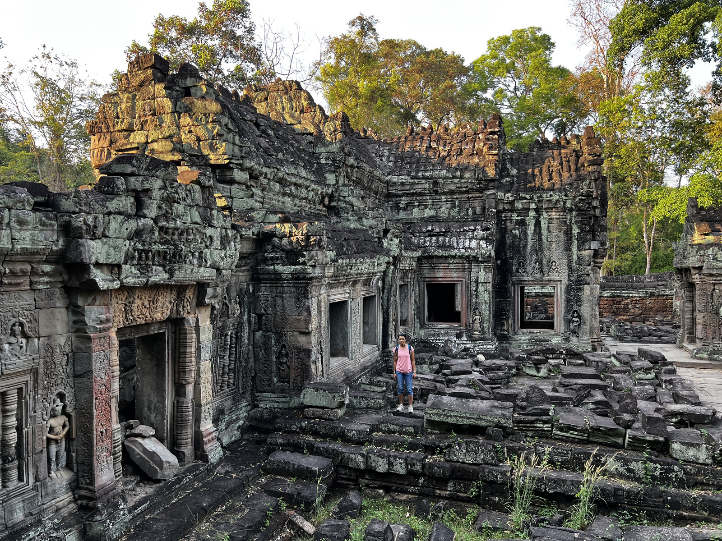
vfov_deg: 53.1
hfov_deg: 67.3
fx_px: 542
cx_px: 361
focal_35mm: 26
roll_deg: +1.1
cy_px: 270
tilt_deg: +0.1
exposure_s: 1/186
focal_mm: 5.7
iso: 40
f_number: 1.5
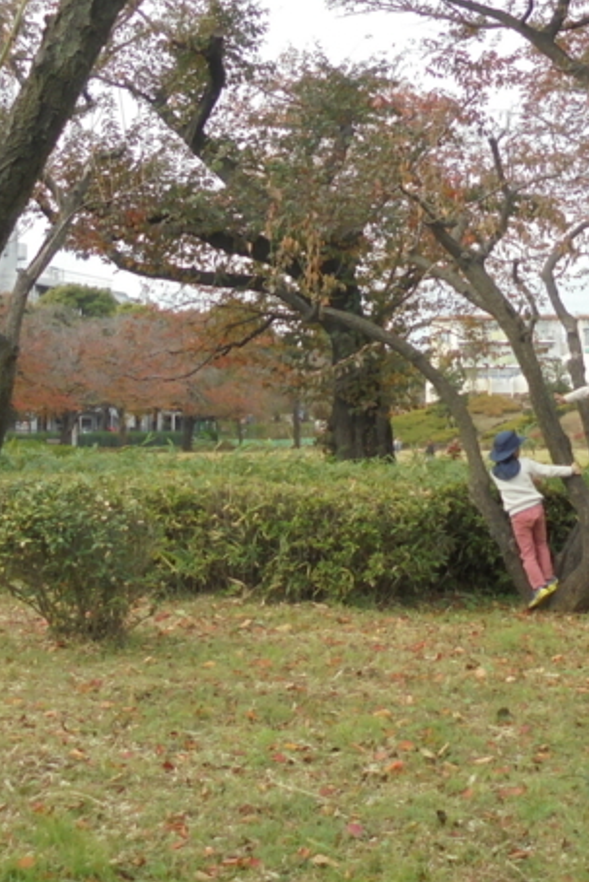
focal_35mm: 61
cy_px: 328
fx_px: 1496
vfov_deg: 32.7
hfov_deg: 22.2
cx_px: 371
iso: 100
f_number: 3.5
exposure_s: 1/400
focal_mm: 4.6
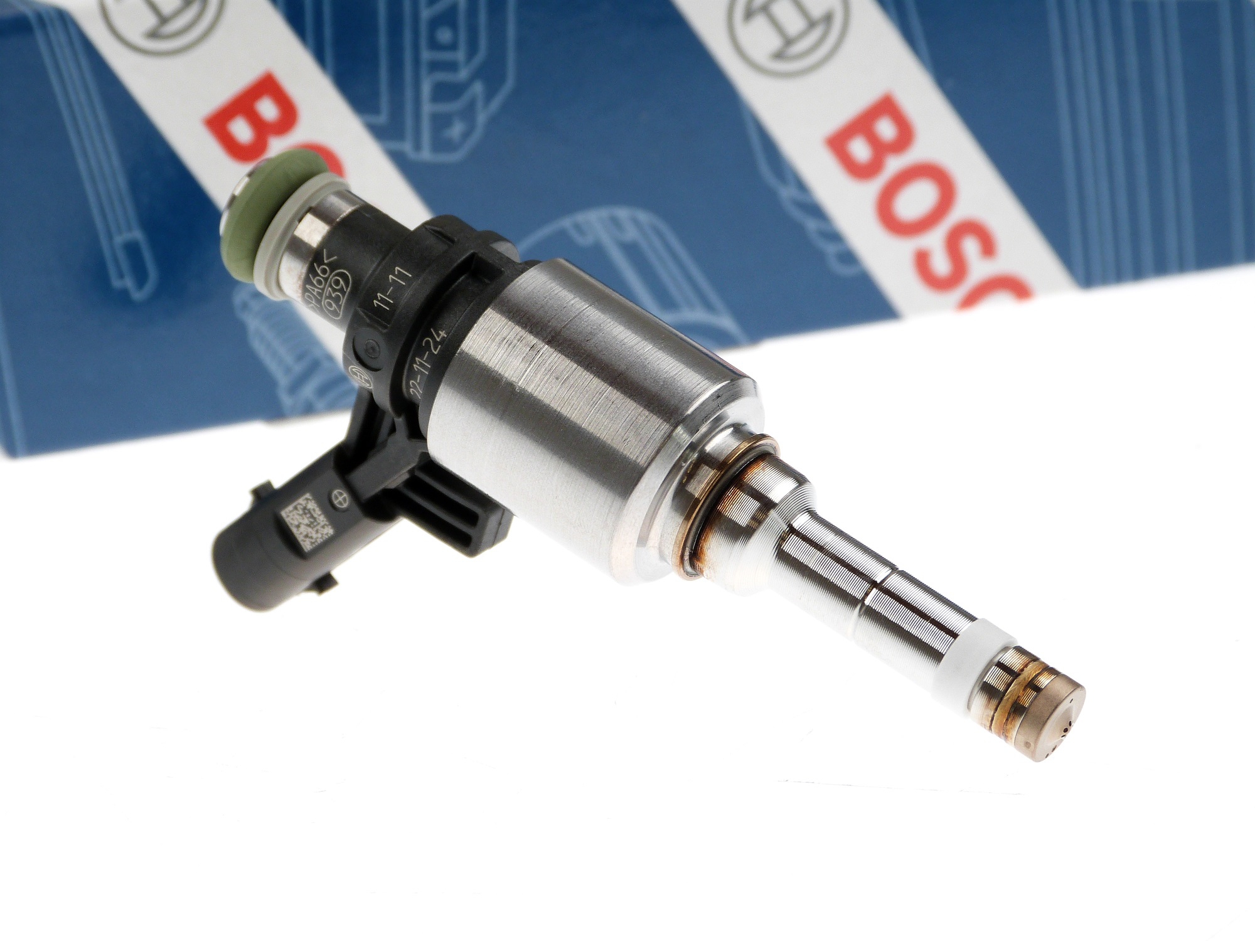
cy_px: 470
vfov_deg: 8.9
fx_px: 6055
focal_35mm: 167
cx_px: 628
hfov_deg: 11.8
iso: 100
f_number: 3.7
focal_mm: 30.1
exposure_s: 1/80
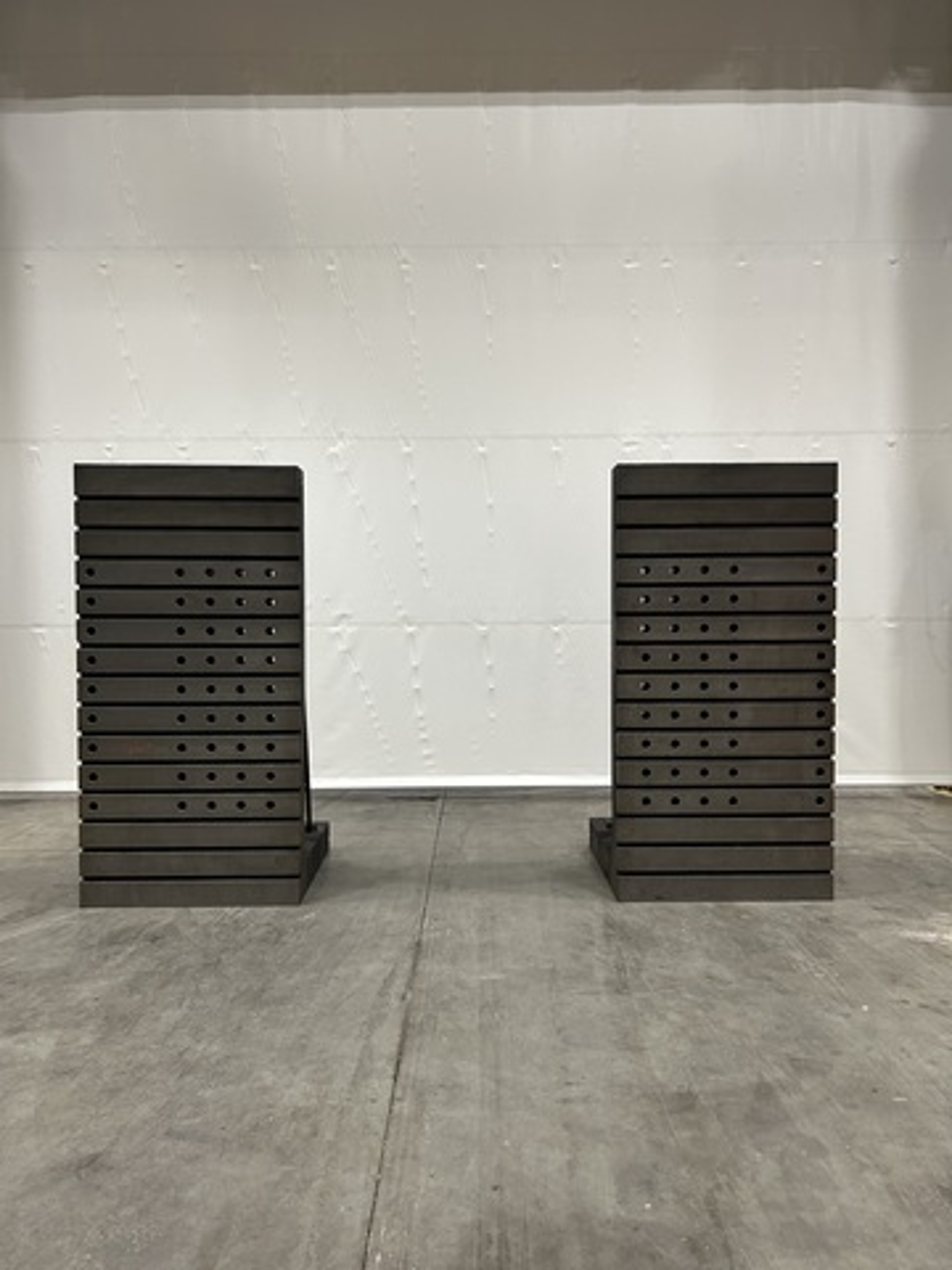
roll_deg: +1.3
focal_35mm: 26
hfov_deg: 53.1
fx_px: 953
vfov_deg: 67.3
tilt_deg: -1.1
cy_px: 635
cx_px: 476
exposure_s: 1/60
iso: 160
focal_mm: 5.7
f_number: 1.5
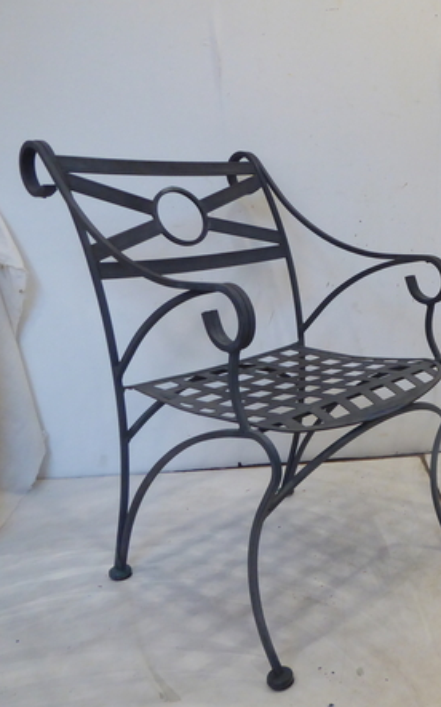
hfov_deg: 32.1
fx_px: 693
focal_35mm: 36
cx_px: 455
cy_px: 358
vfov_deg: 54.0
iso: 400
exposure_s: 1/50
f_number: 3.3
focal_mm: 4.3
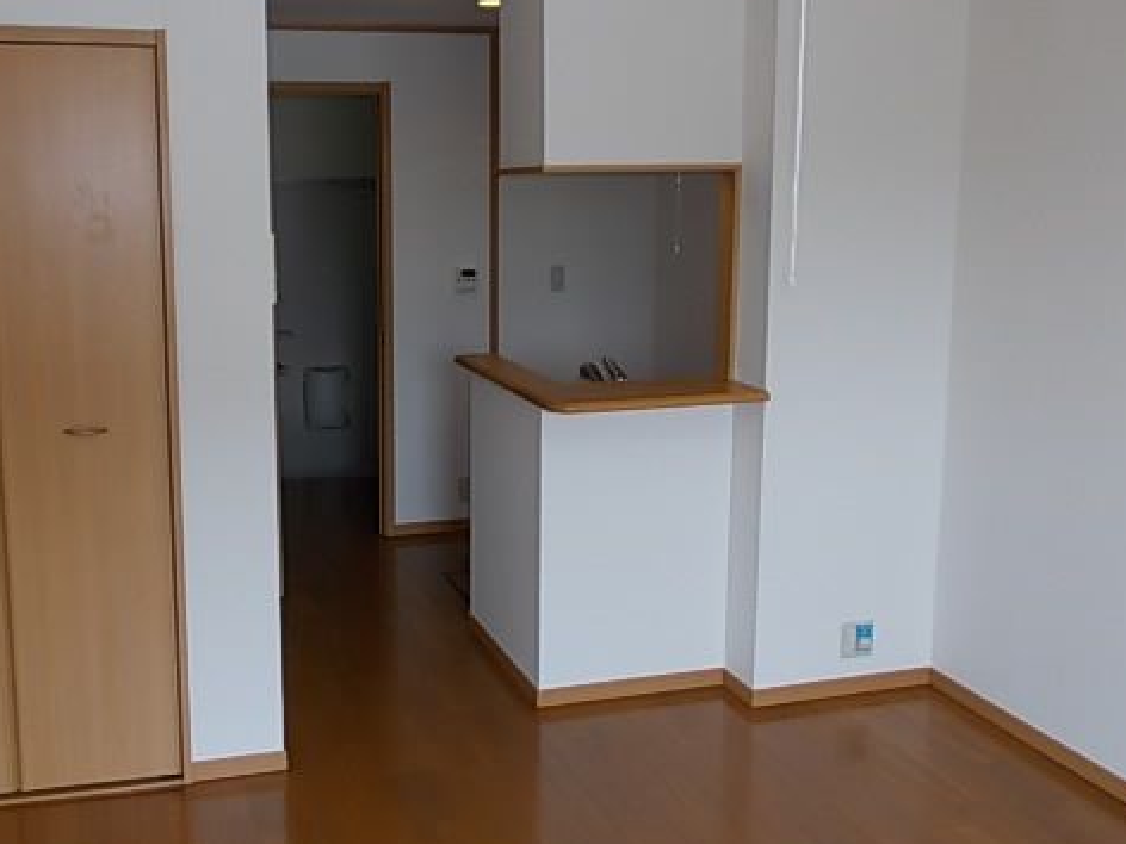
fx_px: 1236
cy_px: 381
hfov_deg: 48.6
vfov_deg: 37.7
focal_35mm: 38
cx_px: 437
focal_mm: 4
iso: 80
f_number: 2.7
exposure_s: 1/80
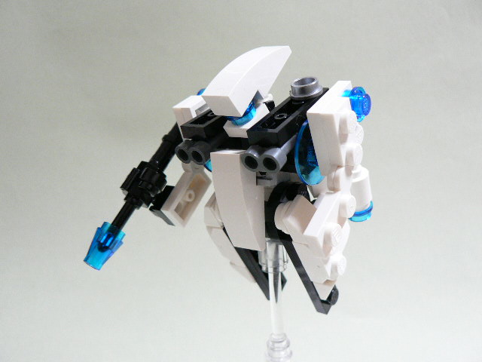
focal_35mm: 36
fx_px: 501
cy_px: 181
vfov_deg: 39.7
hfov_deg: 51.4
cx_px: 241
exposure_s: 1/13
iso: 200
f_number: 2.8
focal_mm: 6
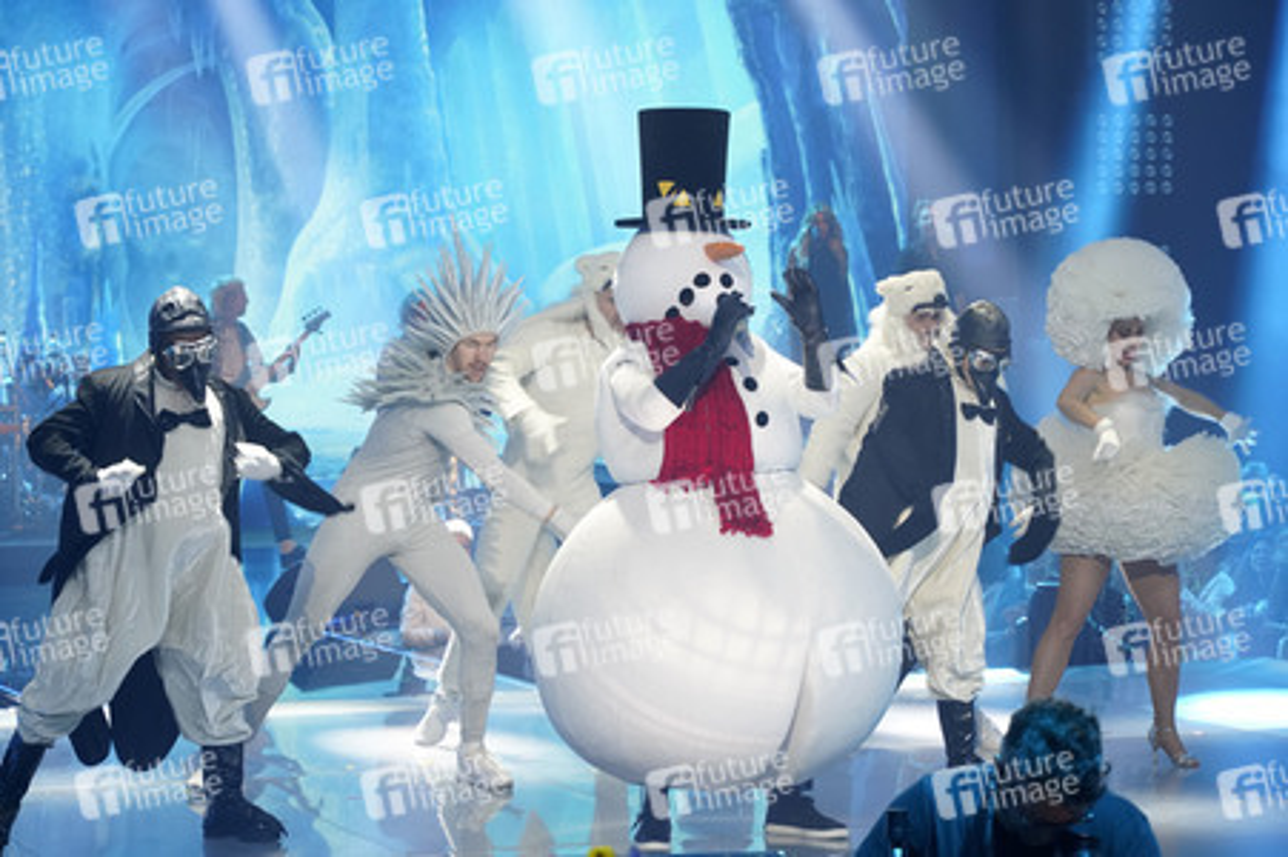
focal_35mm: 94
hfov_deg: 21.7
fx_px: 3361
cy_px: 428
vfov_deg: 14.5
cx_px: 644
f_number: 5.6
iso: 3200
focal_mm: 94
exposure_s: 1/200
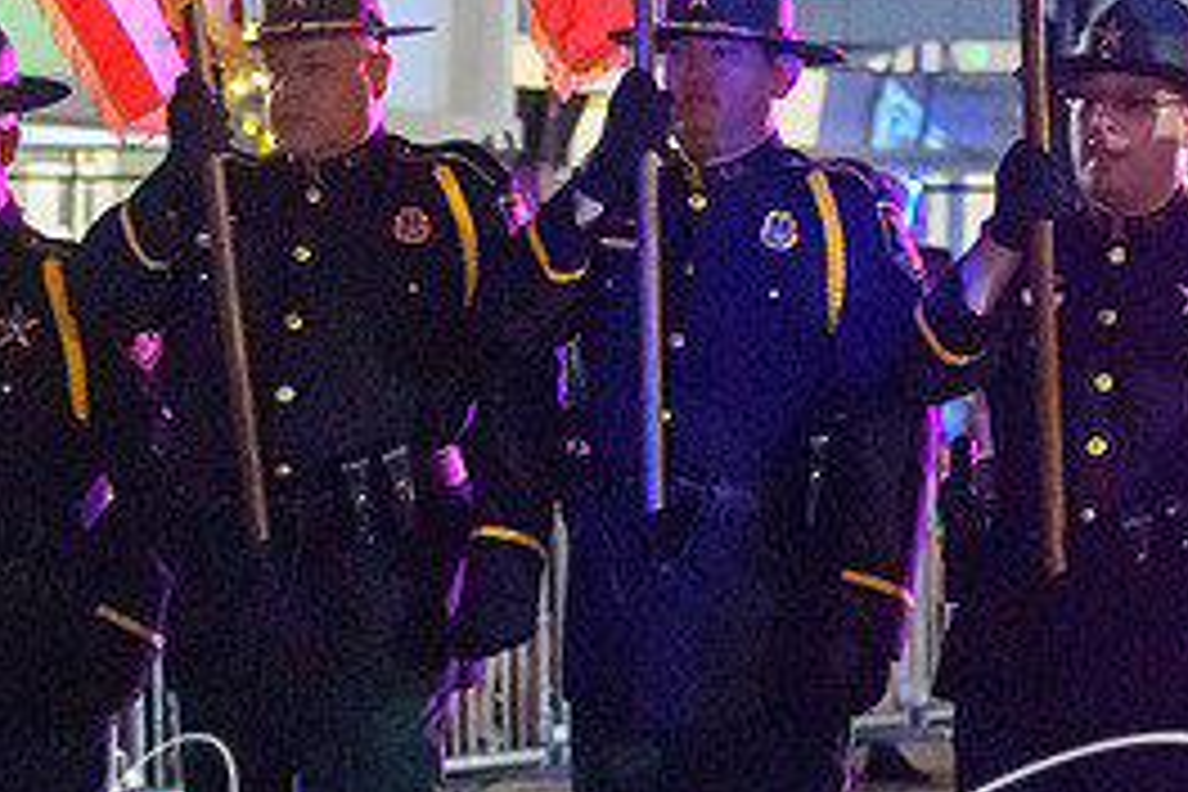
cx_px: 639
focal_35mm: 231
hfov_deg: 8.9
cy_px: 560
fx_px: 7622
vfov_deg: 5.9
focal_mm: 70
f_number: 4.5
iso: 12800
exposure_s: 1/80
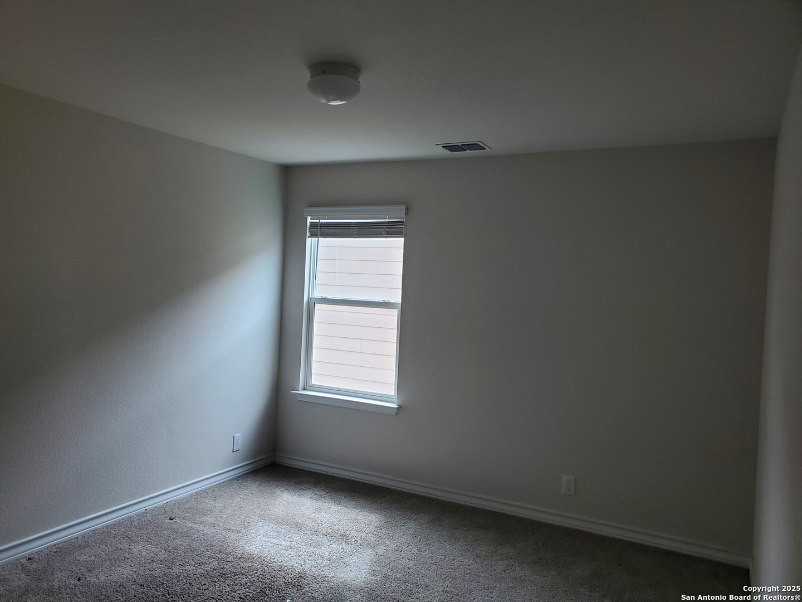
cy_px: 301
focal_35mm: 26
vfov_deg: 53.1
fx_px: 602
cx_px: 401
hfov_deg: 67.3
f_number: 2.4
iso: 64
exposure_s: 1/100
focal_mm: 4.3
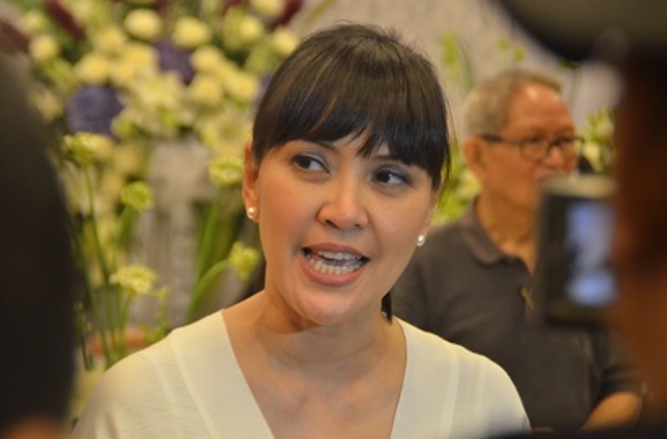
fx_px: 2769
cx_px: 334
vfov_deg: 9.1
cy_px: 220
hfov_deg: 13.7
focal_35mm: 150
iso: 1600
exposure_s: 1/125
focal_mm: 100
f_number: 5.6
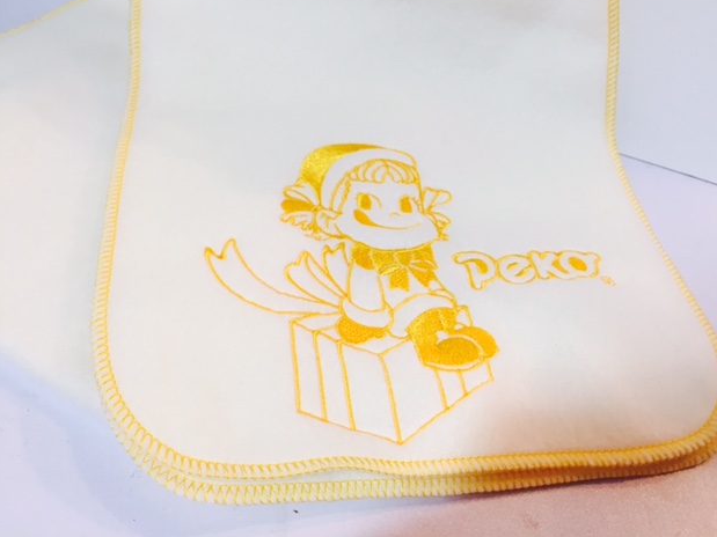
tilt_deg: -44.5
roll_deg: -11.1
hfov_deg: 60.0
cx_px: 366
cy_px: 260
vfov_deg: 46.8
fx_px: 621
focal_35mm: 30
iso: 50
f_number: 2.2
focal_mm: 4.15
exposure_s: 1/33
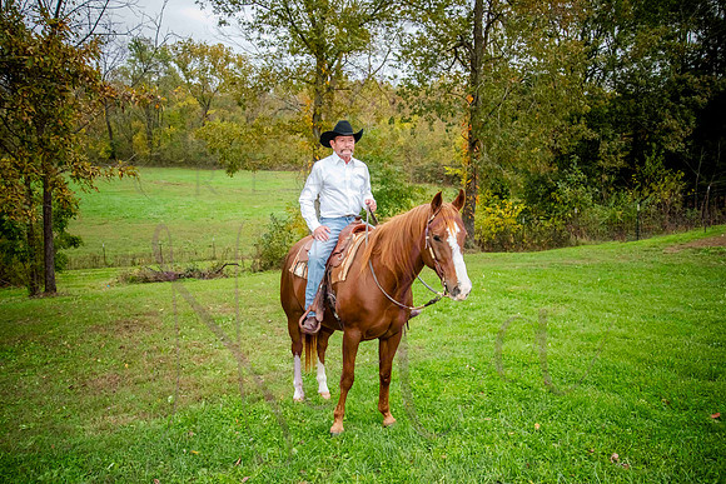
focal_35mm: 34
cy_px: 242
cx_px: 363
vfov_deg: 38.9
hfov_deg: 55.8
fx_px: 686
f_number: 7.1
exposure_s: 1/400
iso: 1250
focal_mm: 34
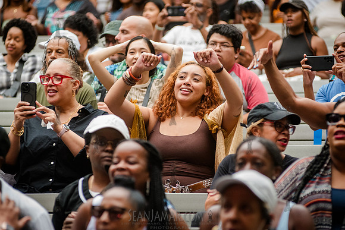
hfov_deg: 8.1
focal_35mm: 254
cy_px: 120
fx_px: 2431
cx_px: 184
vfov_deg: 5.4
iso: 3200
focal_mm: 200
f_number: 4
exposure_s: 1/400
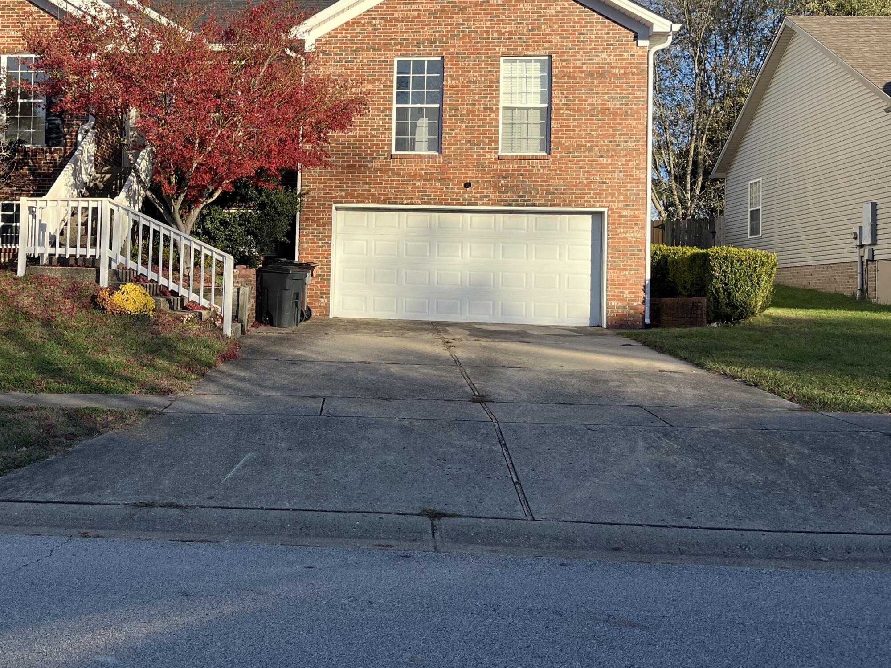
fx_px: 1004
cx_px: 233
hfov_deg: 46.3
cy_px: 234
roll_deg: -2.1
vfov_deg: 36.5
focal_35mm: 39
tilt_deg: +3.0
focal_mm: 5.1
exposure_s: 1/1776
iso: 50
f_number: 1.6
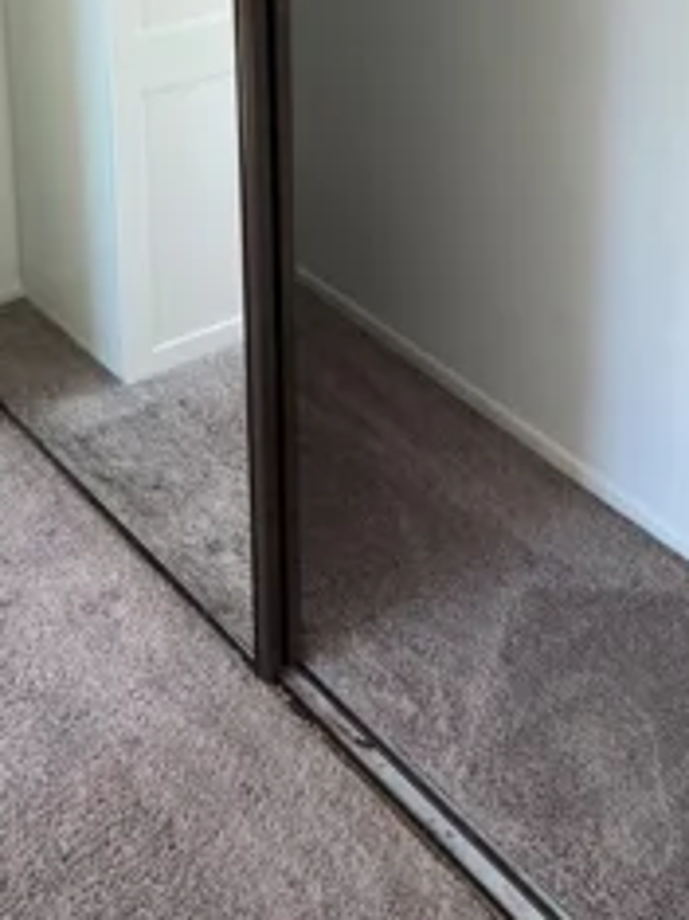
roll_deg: -0.4
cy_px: 23
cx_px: 442
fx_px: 1647
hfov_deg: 23.6
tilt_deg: -19.9
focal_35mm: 62
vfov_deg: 29.4
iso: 32
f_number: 1.5
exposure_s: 1/129
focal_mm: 5.7
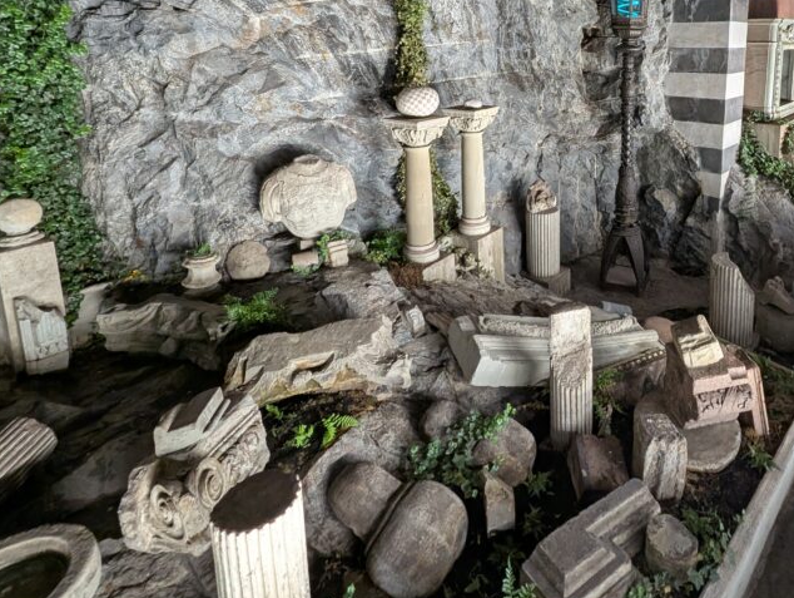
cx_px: 557
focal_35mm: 21
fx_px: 482
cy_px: 132
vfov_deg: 59.3
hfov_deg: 75.3
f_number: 2.2
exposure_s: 1/24.5
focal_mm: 1.95
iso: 147
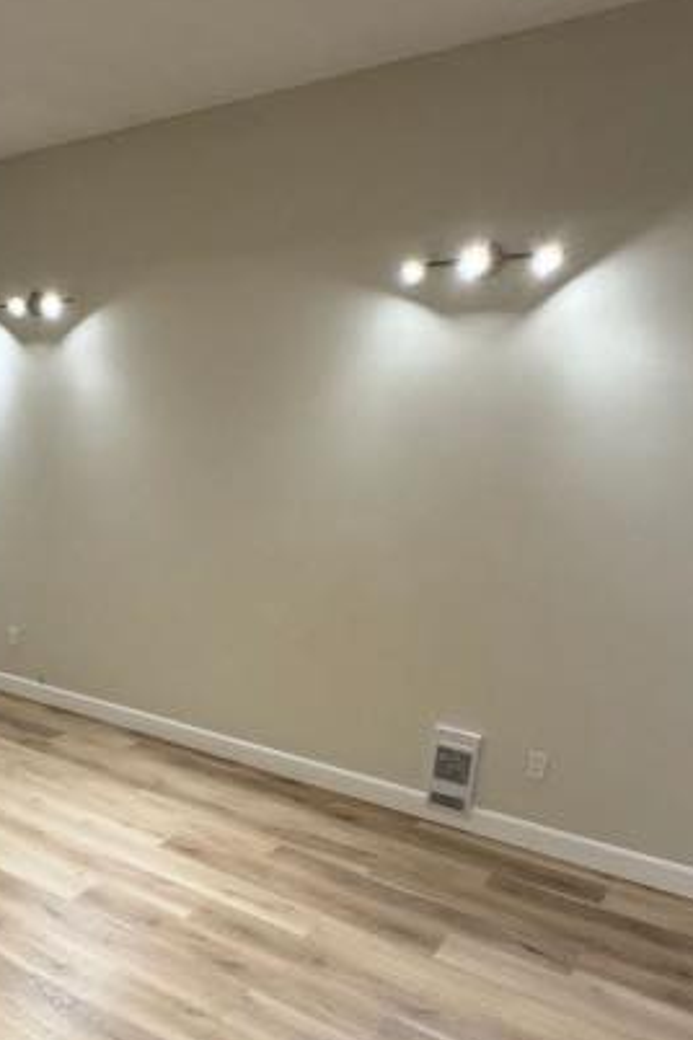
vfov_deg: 62.6
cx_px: 160
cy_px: 665
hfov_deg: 43.3
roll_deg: -1.8
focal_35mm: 29
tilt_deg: -16.4
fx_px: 837
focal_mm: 2.22
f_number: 2.2
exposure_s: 1/60
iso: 250
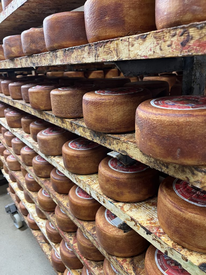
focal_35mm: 26
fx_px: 206
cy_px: 138
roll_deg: +1.4
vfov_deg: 67.3
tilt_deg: -17.9
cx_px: 103
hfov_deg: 53.1
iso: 200
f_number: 1.6
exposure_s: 1/50
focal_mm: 5.1
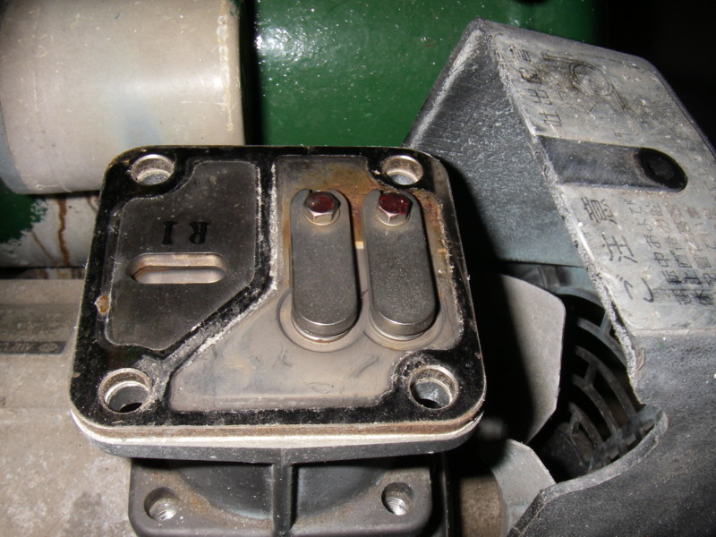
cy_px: 268
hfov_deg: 49.0
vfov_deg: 37.7
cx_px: 358
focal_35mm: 38
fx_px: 786
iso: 80
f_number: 6.6
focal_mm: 6.3
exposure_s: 1/40
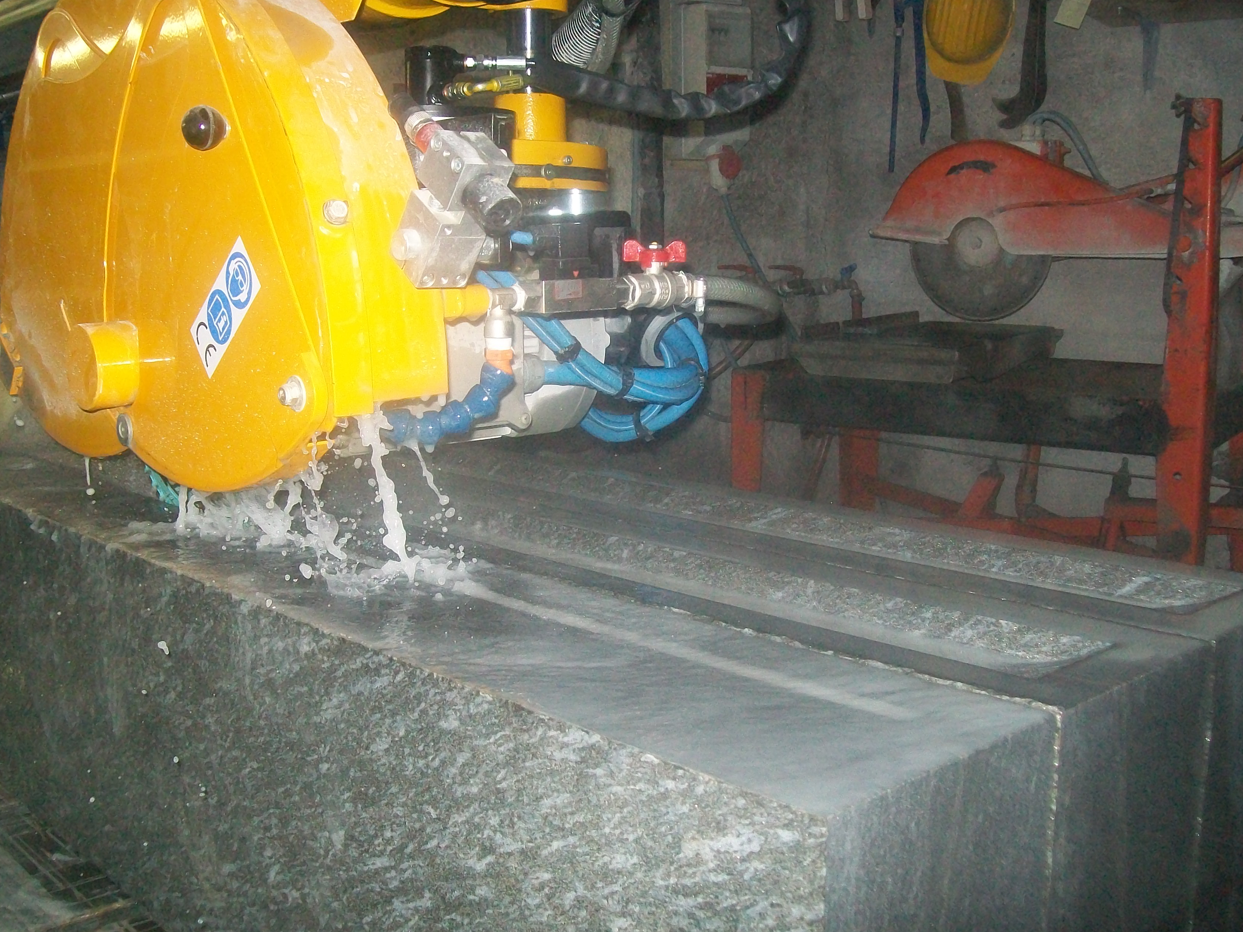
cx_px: 607
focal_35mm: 37
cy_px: 462
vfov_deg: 38.7
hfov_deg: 50.1
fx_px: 1329
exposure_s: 1/125
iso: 200
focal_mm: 6.1
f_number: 2.7
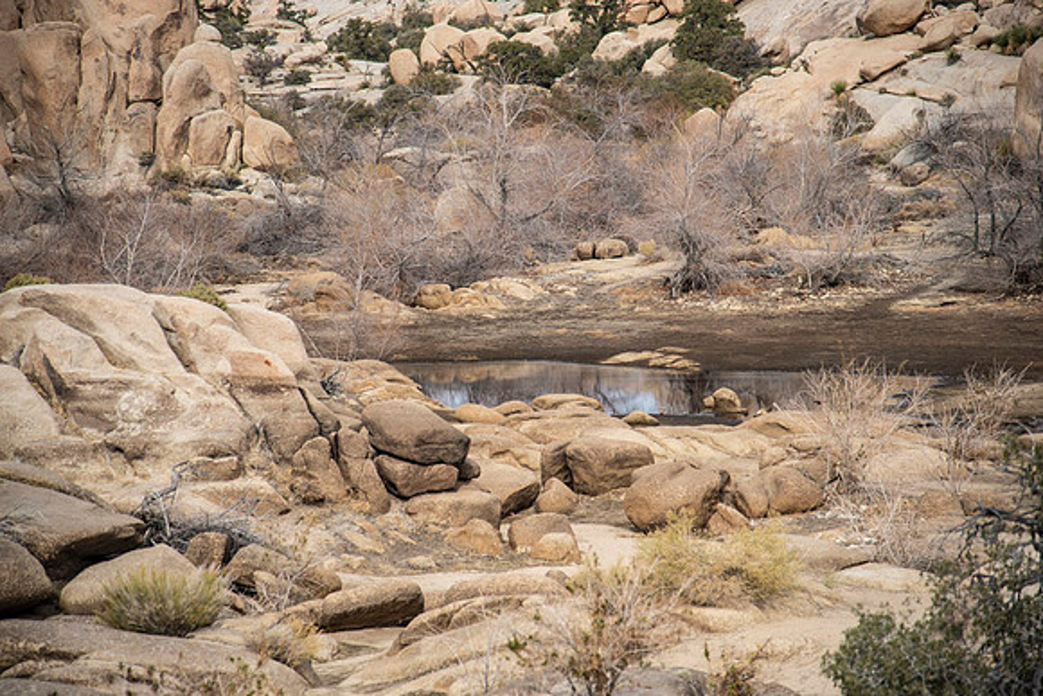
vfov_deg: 11.4
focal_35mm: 120
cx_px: 522
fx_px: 3477
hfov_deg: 17.1
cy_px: 348
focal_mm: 120
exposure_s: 1/1250
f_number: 4
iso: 100
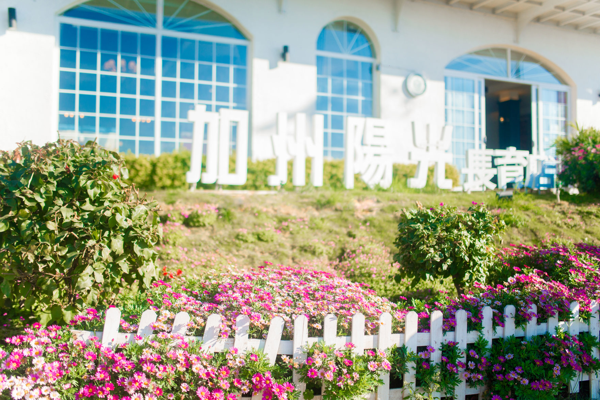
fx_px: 583
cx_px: 300
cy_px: 200
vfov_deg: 37.9
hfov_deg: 54.4
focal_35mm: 35
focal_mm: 35
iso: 320
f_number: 1.4
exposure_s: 1/8000
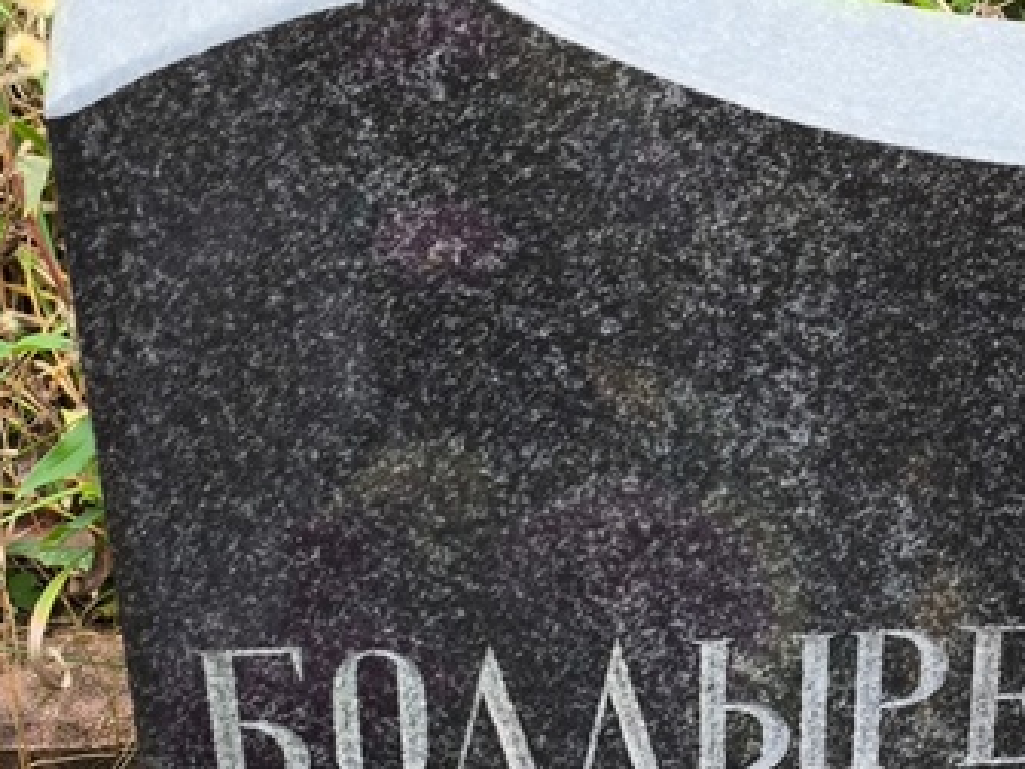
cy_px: 861
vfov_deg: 12.2
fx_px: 3524
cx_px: 746
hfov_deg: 16.5
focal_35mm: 119
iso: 50
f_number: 1.7
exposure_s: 1/169
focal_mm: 4.71
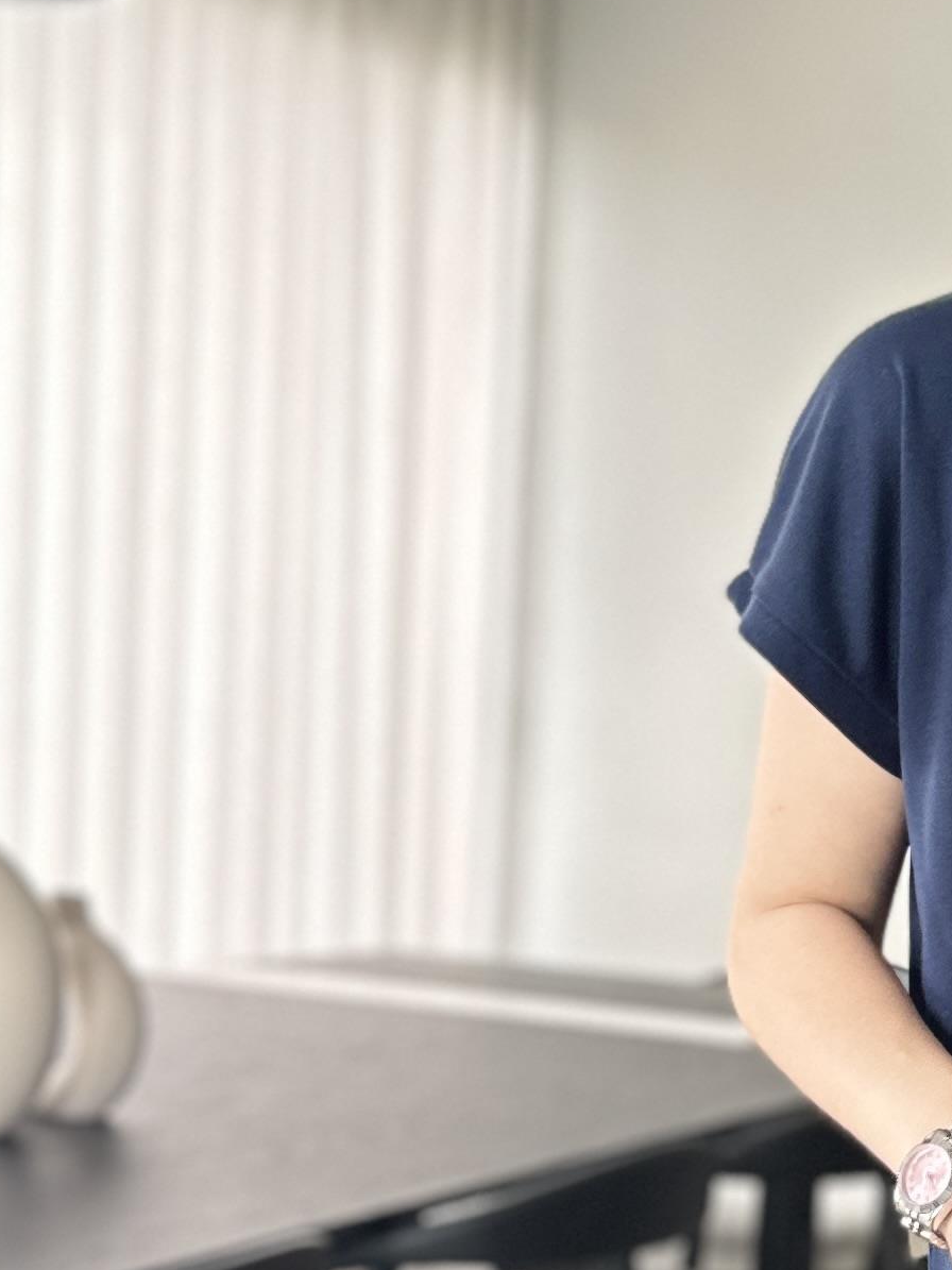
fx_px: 2971
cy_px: 902
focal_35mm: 81
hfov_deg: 16.9
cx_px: 1325
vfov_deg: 23.9
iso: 250
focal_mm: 6.86
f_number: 1.78
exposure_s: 1/60
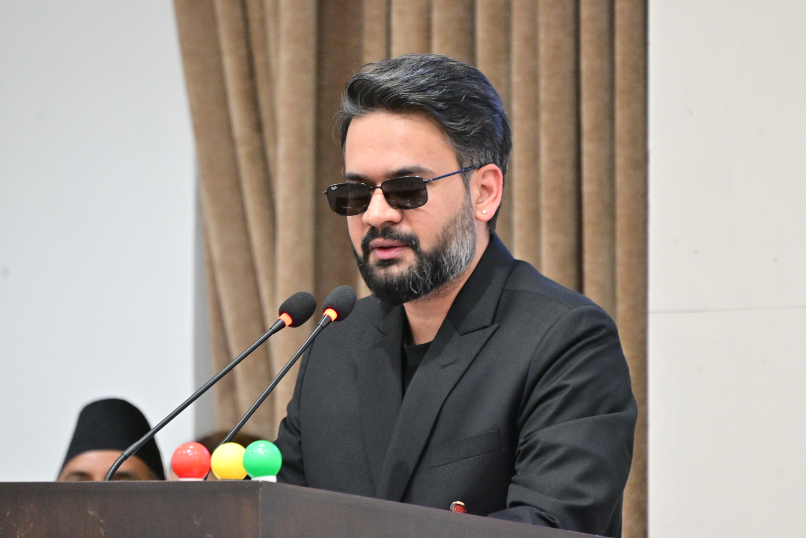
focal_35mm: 600
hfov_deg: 3.4
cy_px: 269
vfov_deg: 2.3
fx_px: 13432
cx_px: 403
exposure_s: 1/60
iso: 4000
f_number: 6.3
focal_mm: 400
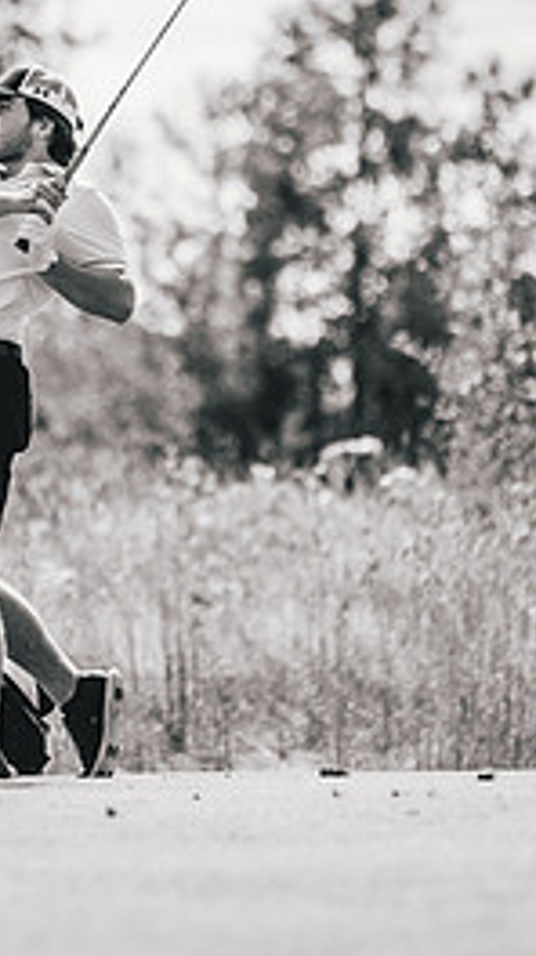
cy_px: 281
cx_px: -65
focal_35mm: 357
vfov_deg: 6.0
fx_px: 9043
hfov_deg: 3.4
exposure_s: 1/1600
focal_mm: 150
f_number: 2.8
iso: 100
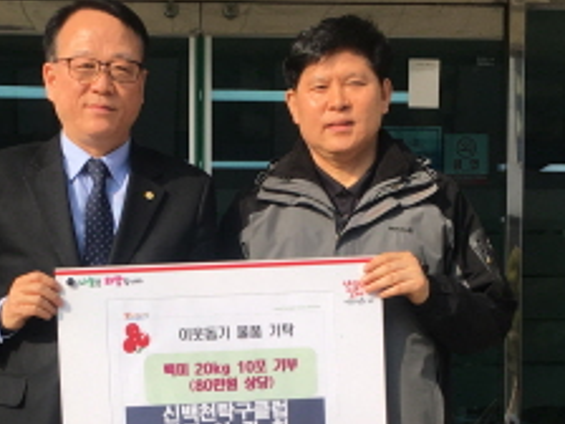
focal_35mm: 84
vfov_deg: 17.0
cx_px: 187
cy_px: 463
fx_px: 1371
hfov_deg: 23.2
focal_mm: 4.15
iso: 25
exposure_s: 1/916
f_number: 2.2
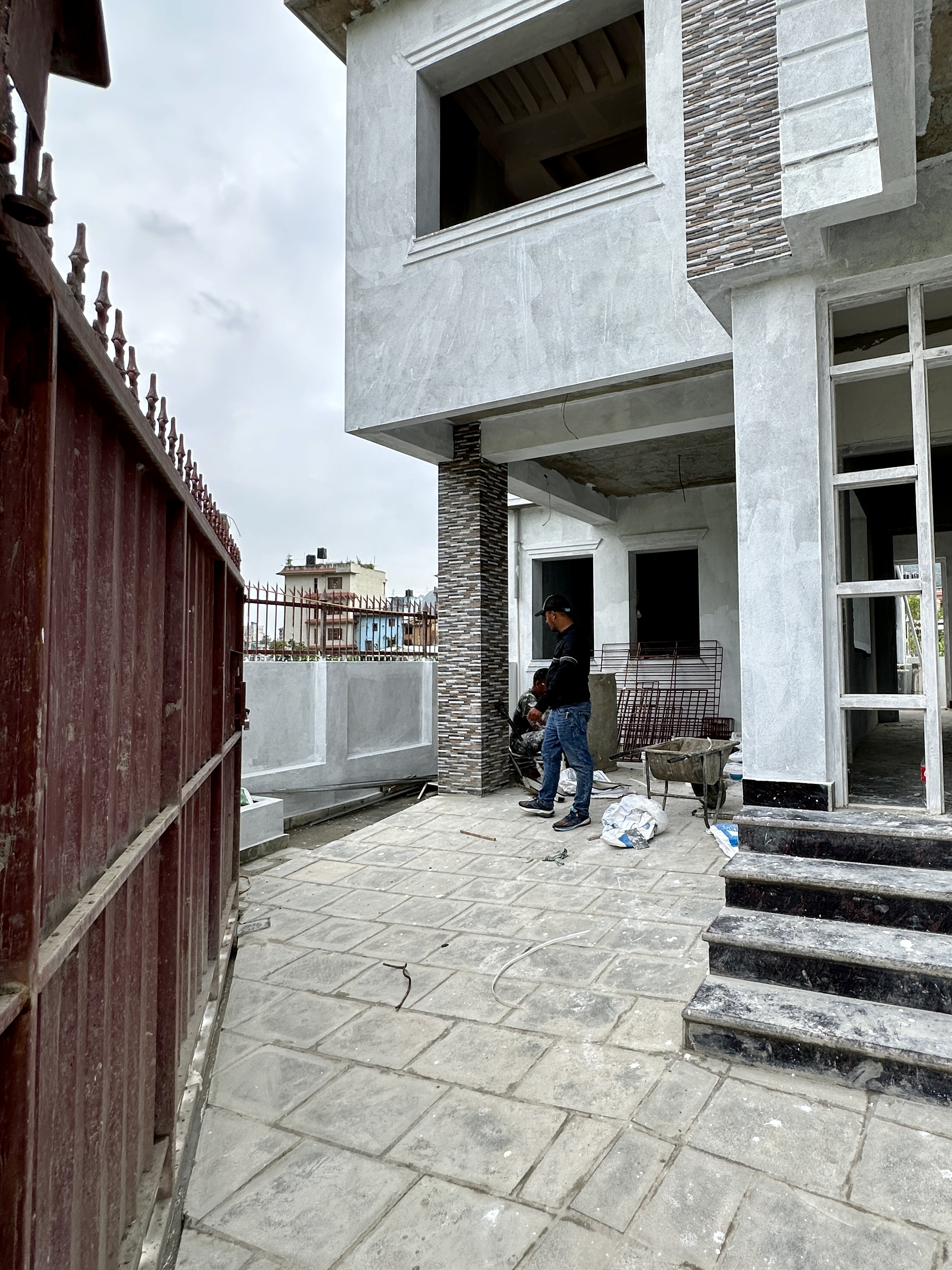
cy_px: 622
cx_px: 635
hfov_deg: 66.8
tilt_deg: +4.2
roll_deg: +0.4
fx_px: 697
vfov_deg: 84.7
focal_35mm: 19
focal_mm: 2.22
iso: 40
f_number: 2.2
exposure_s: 1/483
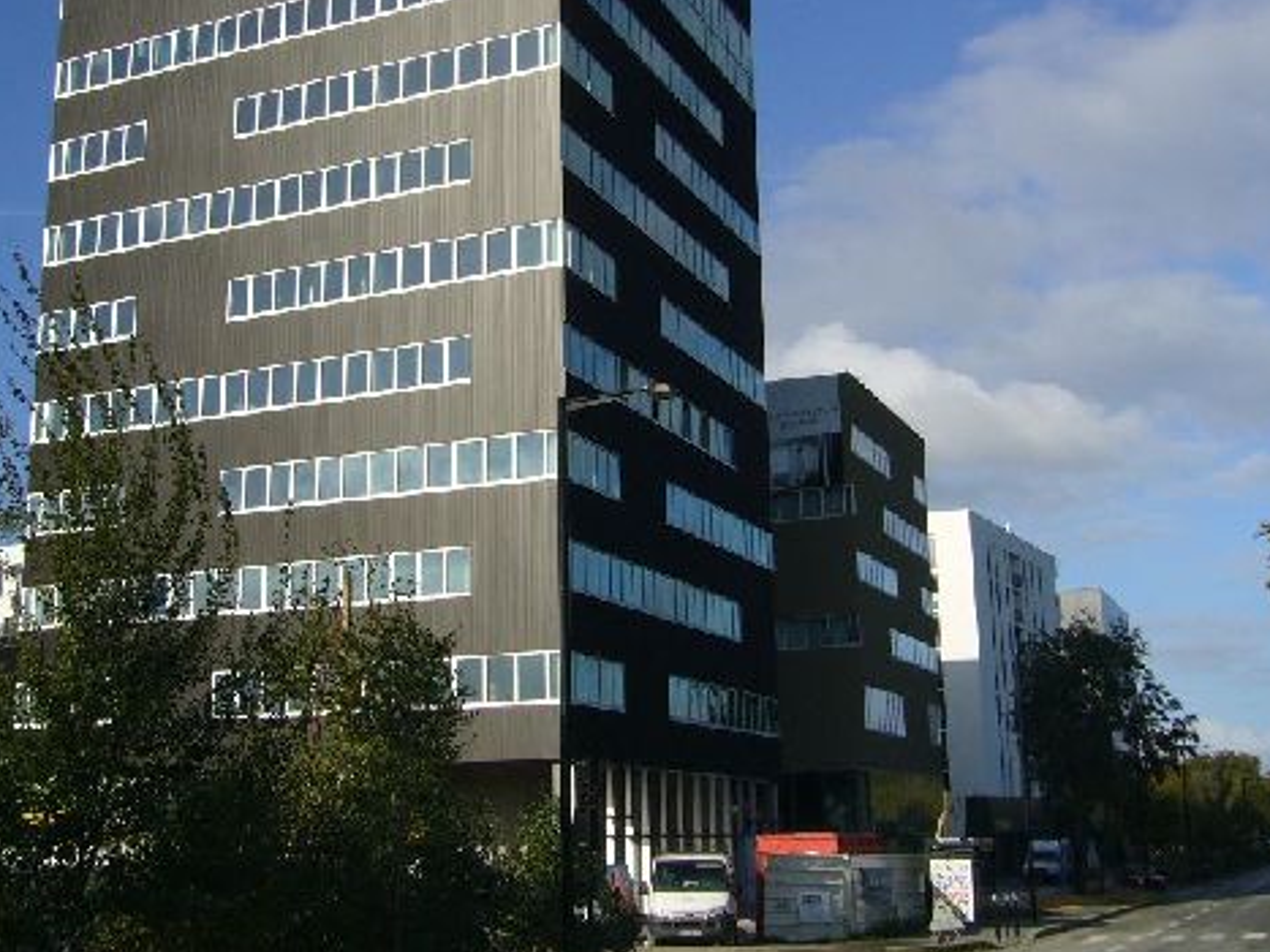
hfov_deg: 39.6
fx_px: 1761
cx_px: 560
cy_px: 324
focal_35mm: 48
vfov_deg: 30.1
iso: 80
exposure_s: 1/500
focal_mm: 5.8
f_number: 5.6
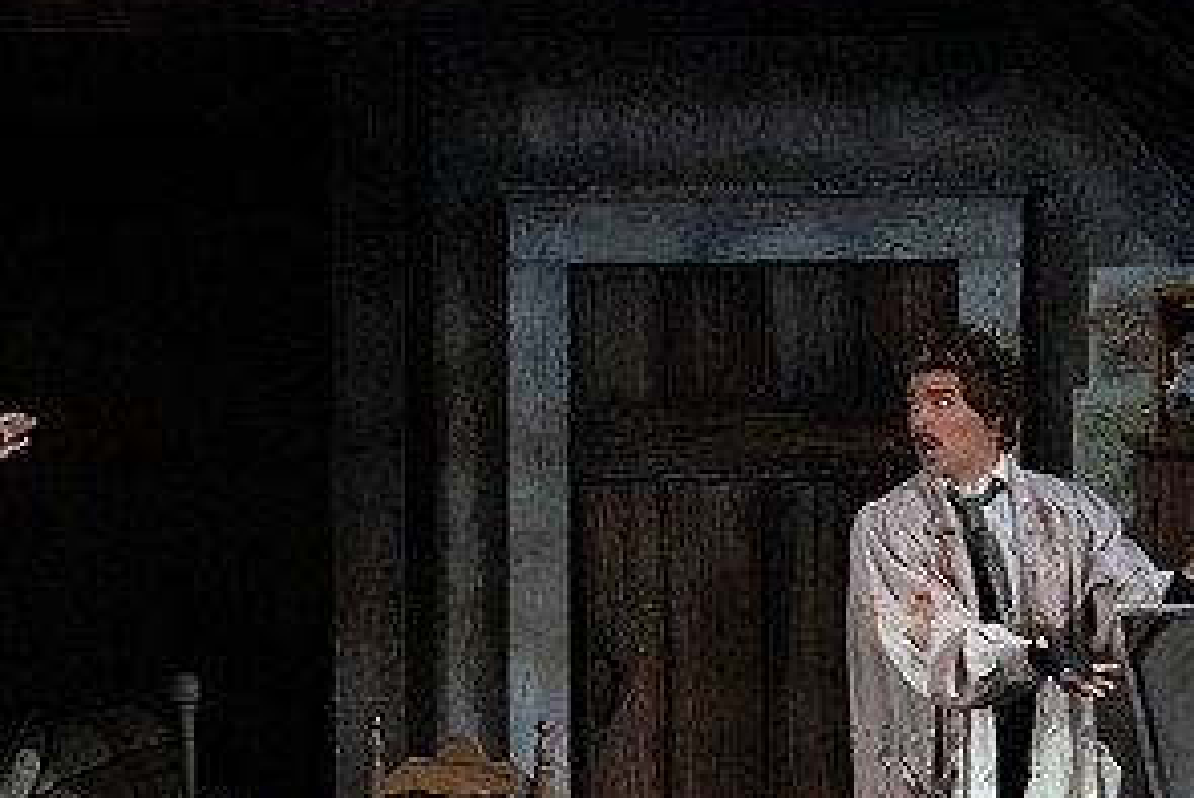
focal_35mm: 336
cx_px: 300
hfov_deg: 6.1
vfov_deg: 4.1
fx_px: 11149
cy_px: 727
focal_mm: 171
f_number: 13
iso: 16000
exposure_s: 1/320
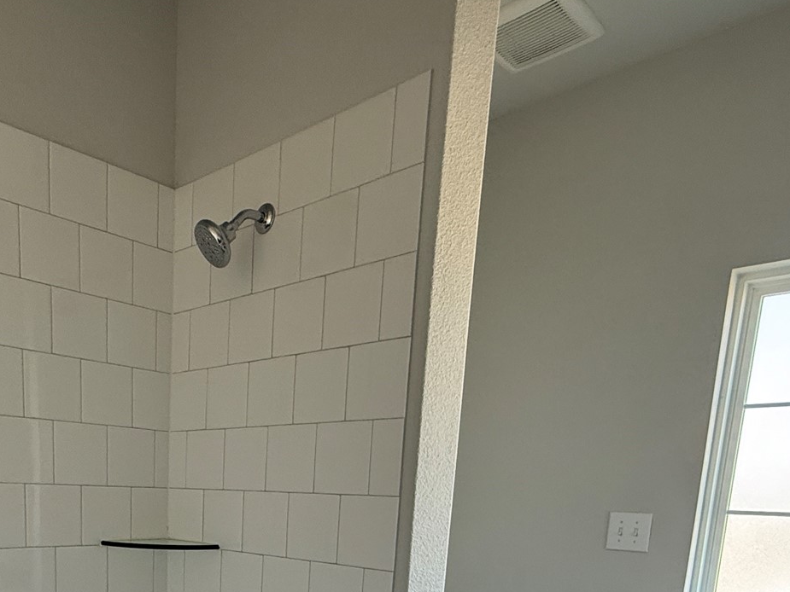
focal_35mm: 31
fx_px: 708
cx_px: 241
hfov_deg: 56.6
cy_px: 617
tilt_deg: -10.0
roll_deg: -1.9
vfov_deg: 39.1
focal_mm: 2.22
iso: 200
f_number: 2.2
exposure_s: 1/99
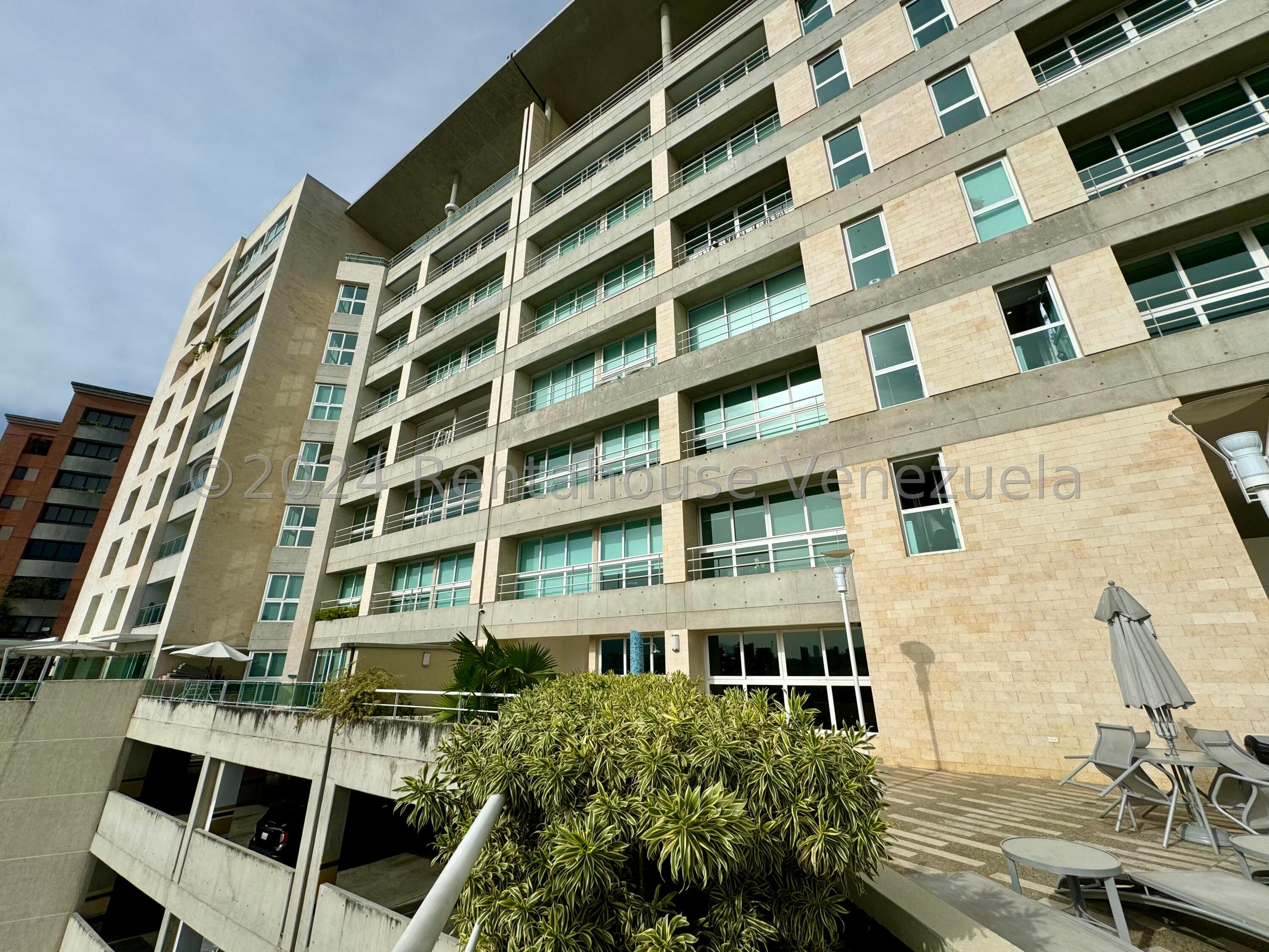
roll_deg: +0.8
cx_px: 634
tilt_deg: +20.9
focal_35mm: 14
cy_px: 476
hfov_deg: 102.1
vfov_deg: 85.7
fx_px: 513
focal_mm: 2.22
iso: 50
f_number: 2.2
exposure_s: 1/3390
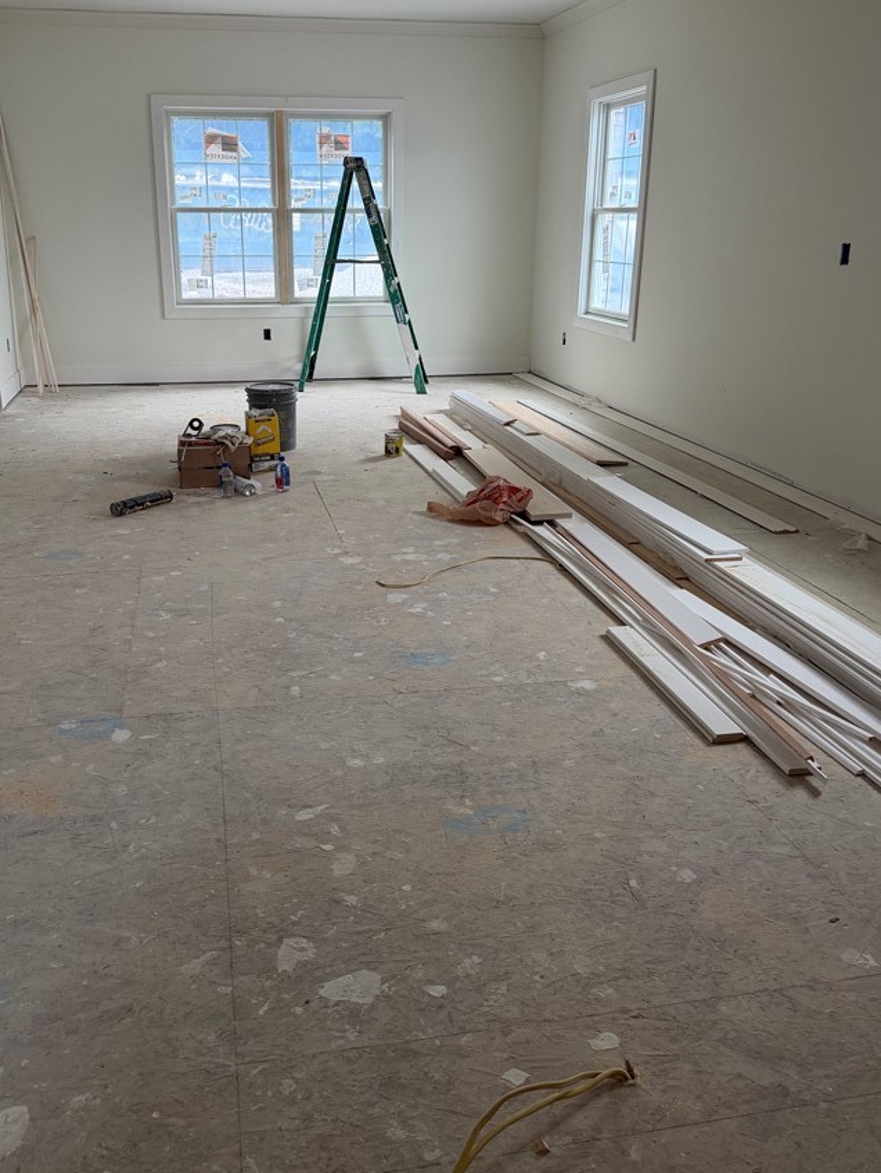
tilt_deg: -15.2
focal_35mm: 29
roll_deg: -0.4
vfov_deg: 61.4
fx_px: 983
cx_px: 363
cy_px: 503
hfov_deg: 48.0
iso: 200
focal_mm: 6.76
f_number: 1.78
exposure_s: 1/94
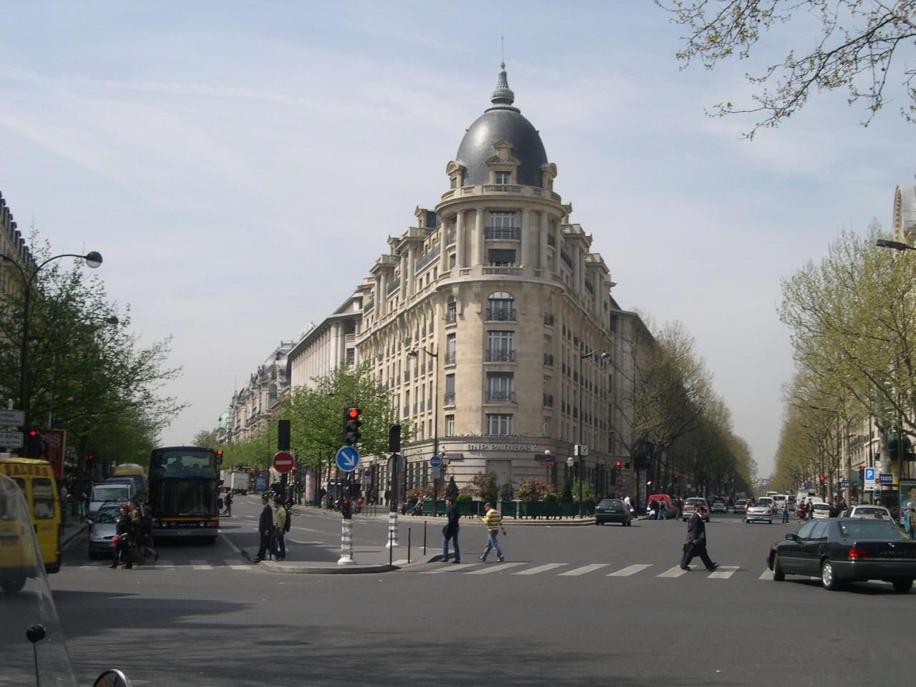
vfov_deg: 30.9
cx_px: 458
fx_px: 1244
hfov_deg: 40.4
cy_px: 344
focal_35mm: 47
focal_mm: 10.1
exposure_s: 1/204
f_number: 8.4
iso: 100
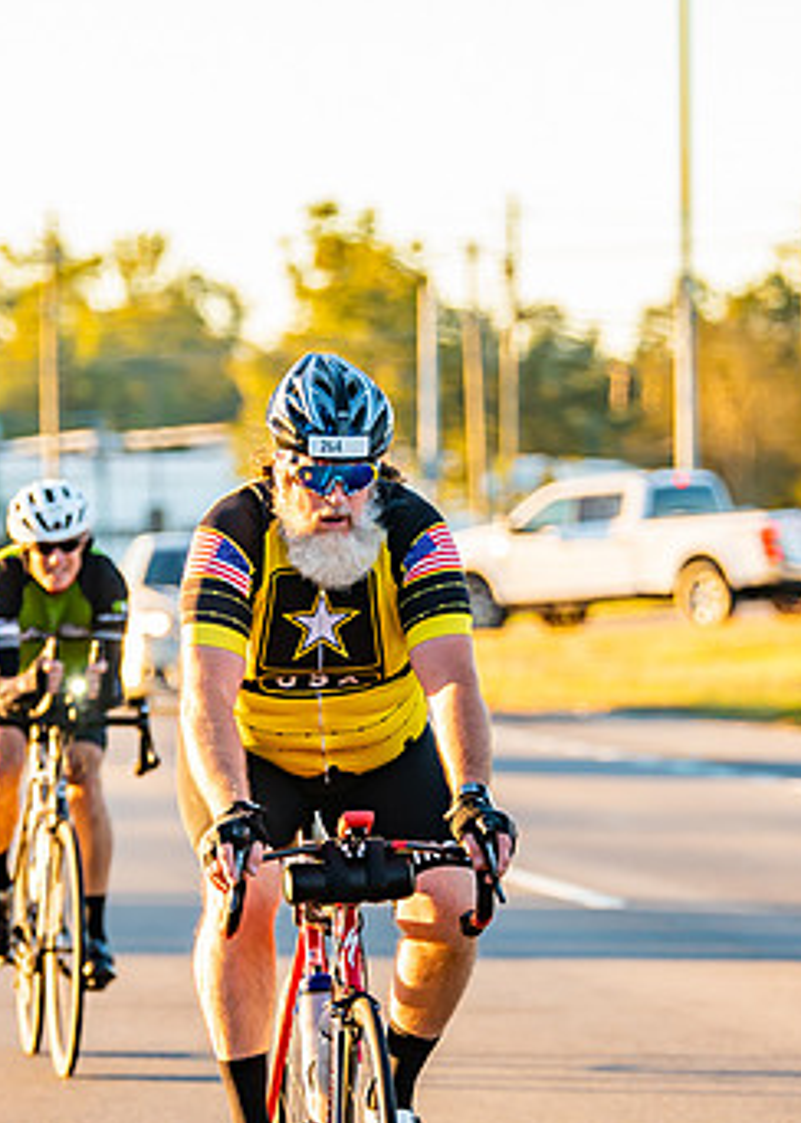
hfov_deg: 5.0
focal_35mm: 287
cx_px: 375
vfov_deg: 7.0
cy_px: 693
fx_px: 9148
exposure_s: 1/500
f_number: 2.8
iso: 250
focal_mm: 135
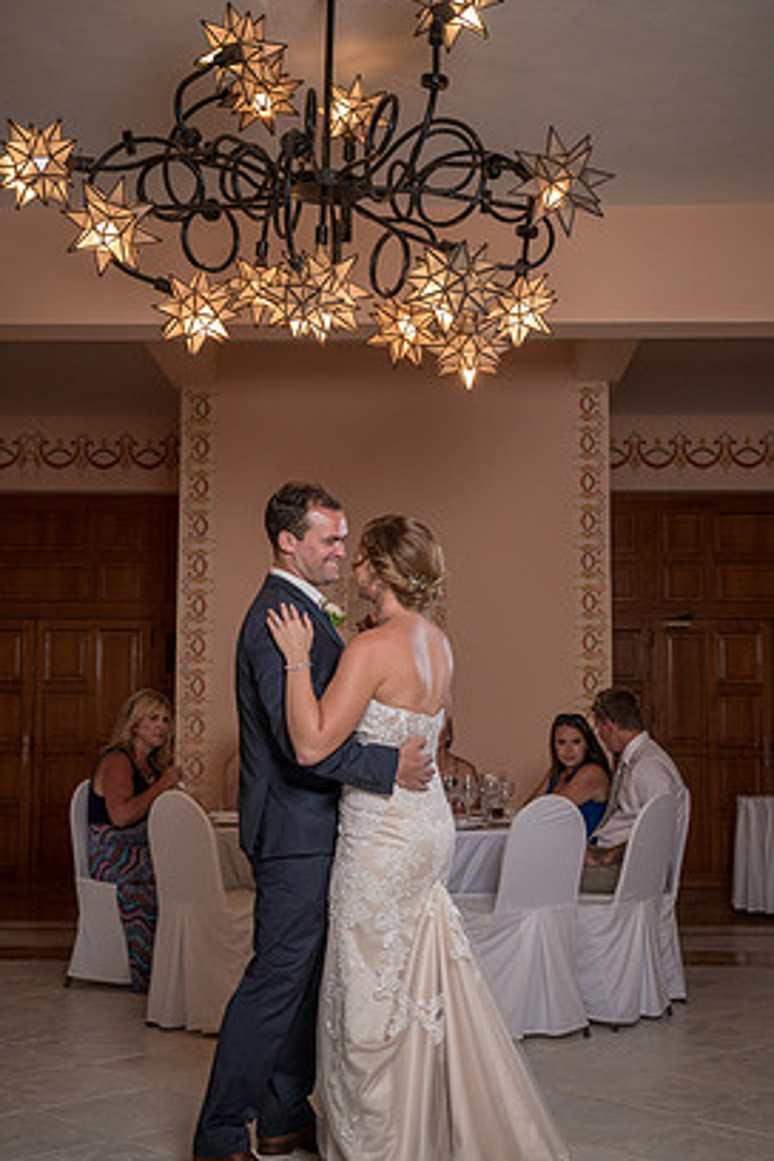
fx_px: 1387
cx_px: 350
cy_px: 578
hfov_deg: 31.2
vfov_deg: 45.4
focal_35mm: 43
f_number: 4
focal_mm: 39
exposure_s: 1/200
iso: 1250
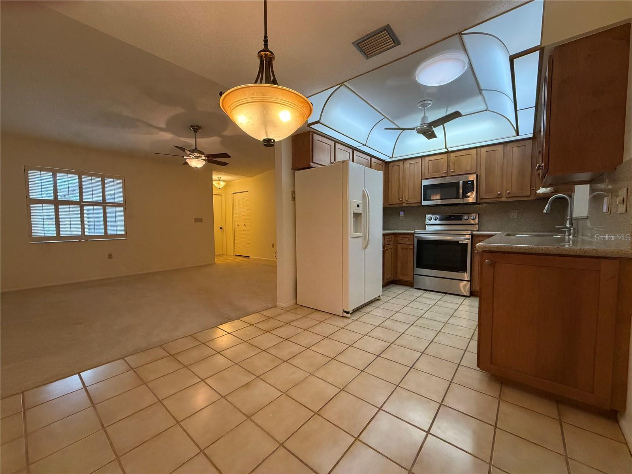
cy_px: 237
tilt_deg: -3.0
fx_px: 256
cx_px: 316
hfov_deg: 102.1
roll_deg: +1.2
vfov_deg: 85.7
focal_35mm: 14
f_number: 2.2
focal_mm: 2.22
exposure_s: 1/120
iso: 250
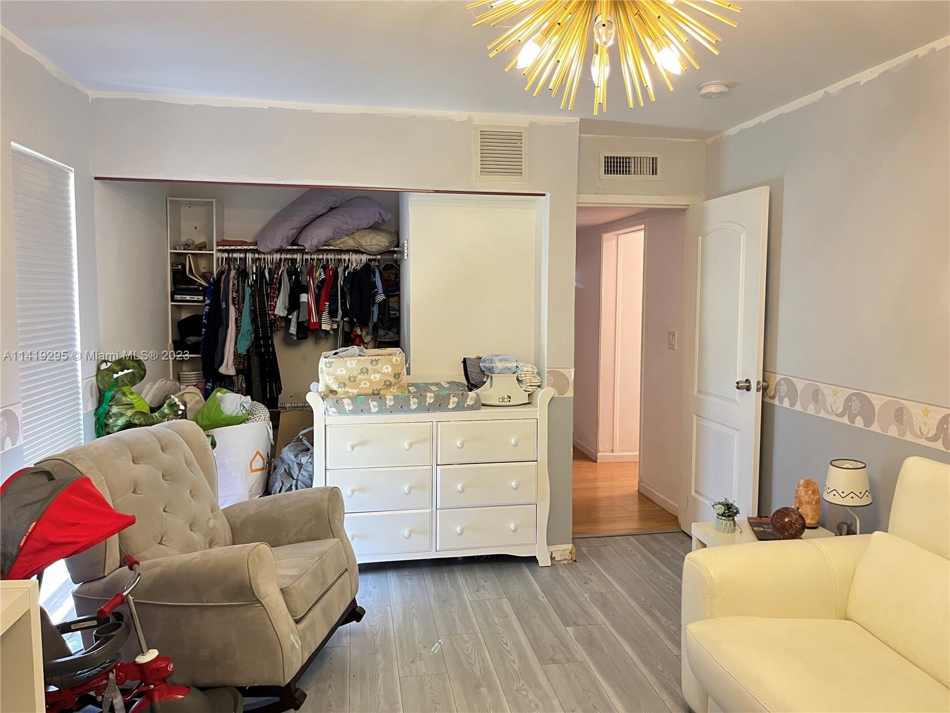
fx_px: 714
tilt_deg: -4.2
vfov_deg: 53.1
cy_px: 356
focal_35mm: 26
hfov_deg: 67.3
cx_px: 475
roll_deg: +0.0
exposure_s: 1/40
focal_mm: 5.1
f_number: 1.6
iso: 400
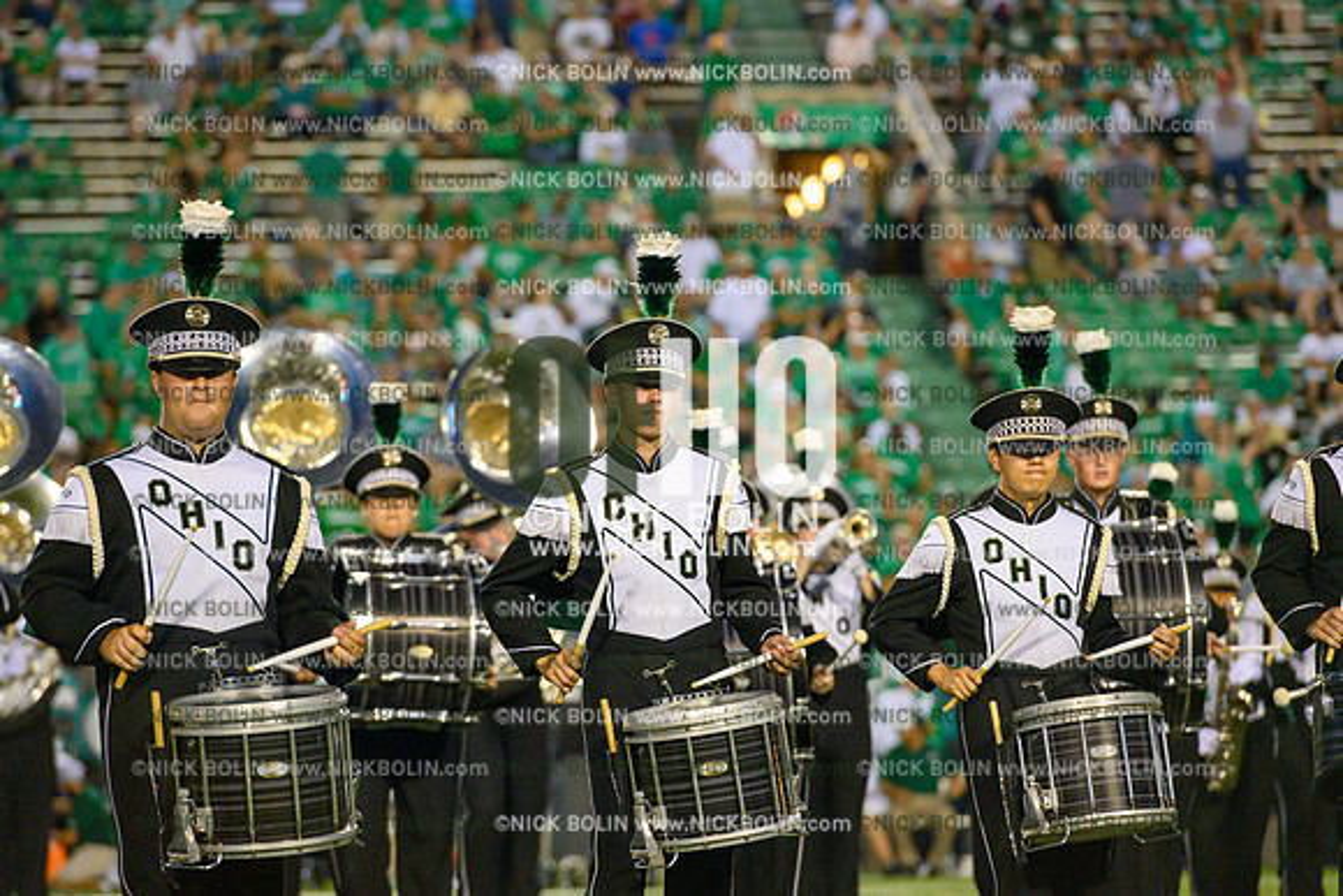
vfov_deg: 6.9
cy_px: 448
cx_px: 672
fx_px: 7463
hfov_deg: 10.3
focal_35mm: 200
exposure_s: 1/1000
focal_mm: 200
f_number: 4
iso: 10000
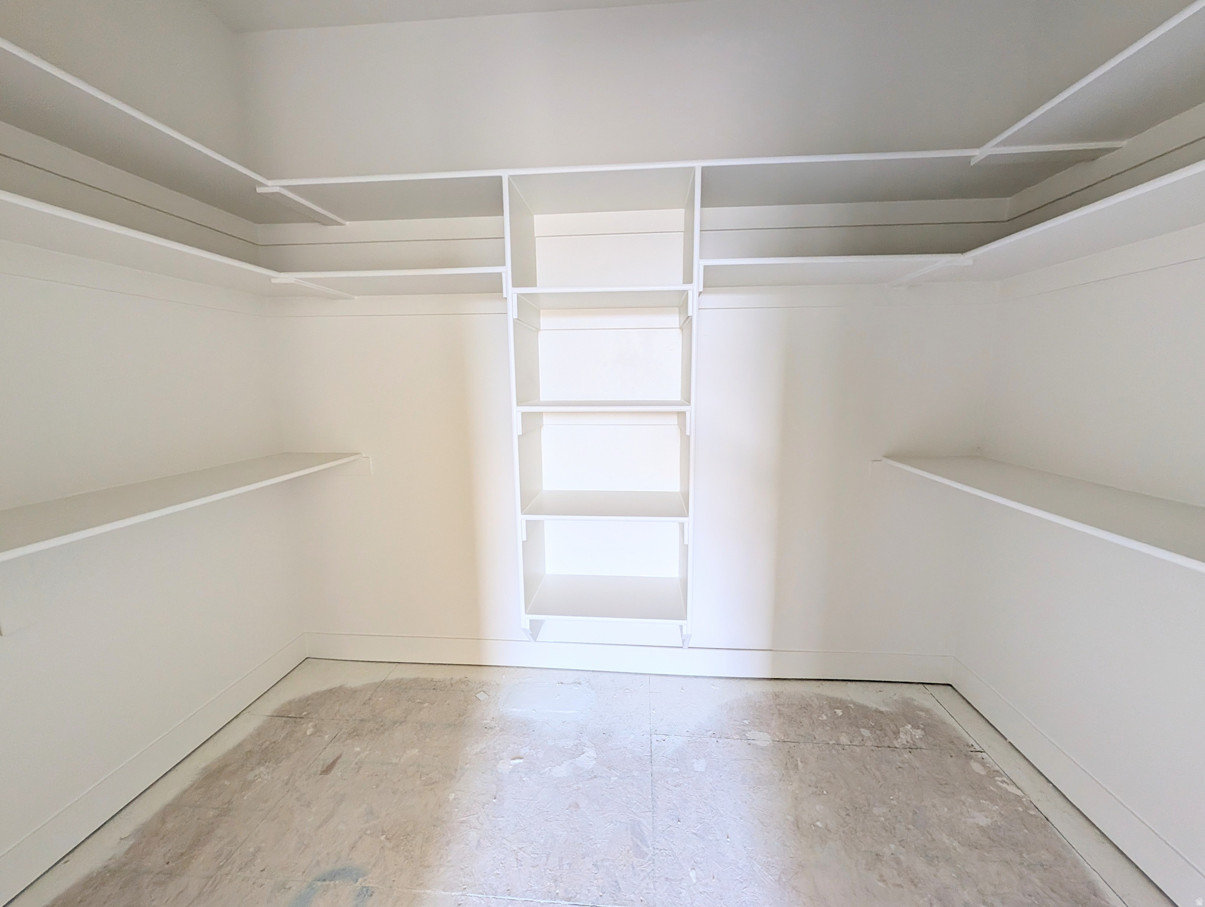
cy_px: 454
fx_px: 418
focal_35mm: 12
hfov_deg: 110.5
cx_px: 602
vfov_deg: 94.6
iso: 136
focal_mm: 2.02
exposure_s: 1/56.7
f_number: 1.7
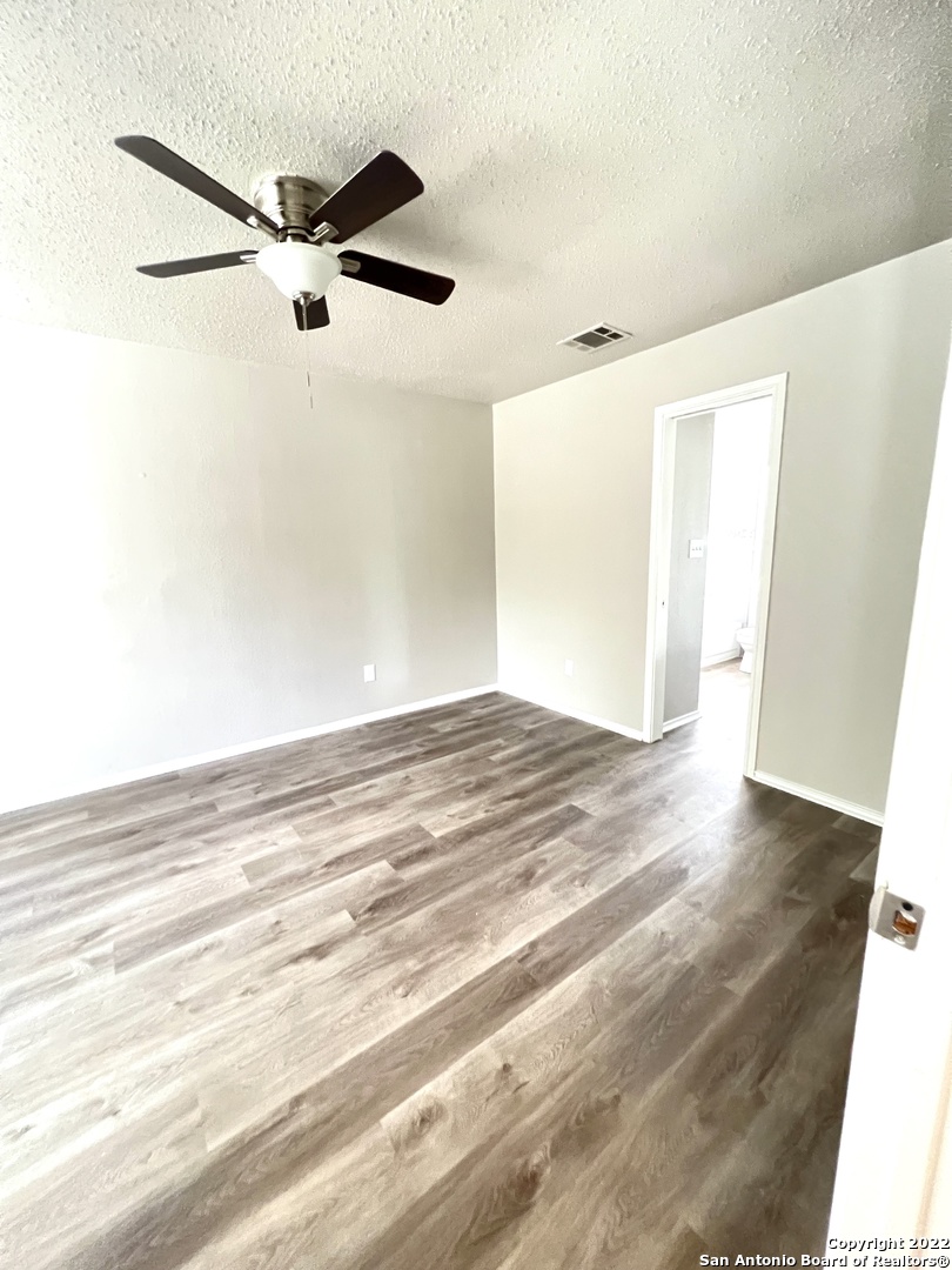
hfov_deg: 89.9
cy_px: 635
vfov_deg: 106.2
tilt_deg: -10.8
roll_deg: +1.1
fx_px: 477
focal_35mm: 13
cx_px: 476
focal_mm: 1.57
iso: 800
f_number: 1.8
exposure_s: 1/60
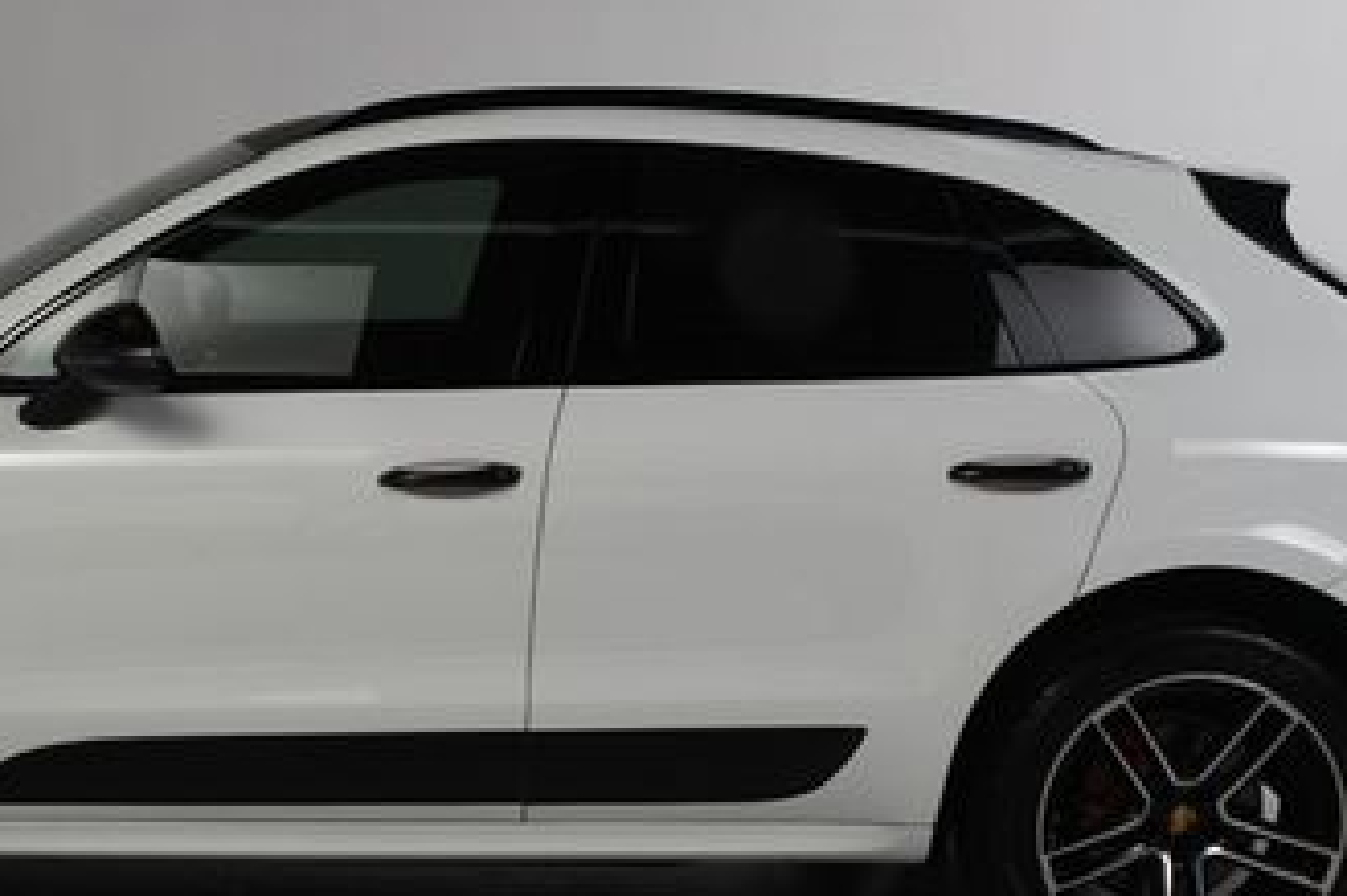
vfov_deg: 19.4
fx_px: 2618
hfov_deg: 28.5
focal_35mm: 70
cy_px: 589
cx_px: 381
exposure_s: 1/160
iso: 100
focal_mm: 24
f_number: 13
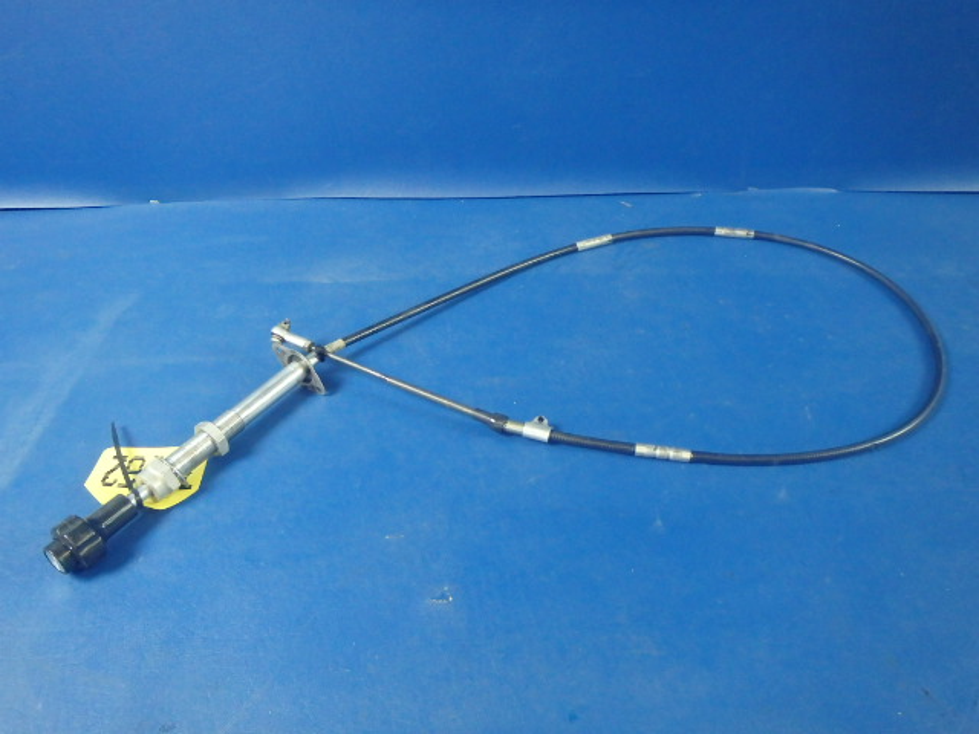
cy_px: 367
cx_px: 490
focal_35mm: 28
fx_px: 792
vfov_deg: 49.7
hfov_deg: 63.4
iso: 800
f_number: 3.9
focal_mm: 5
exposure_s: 1/30
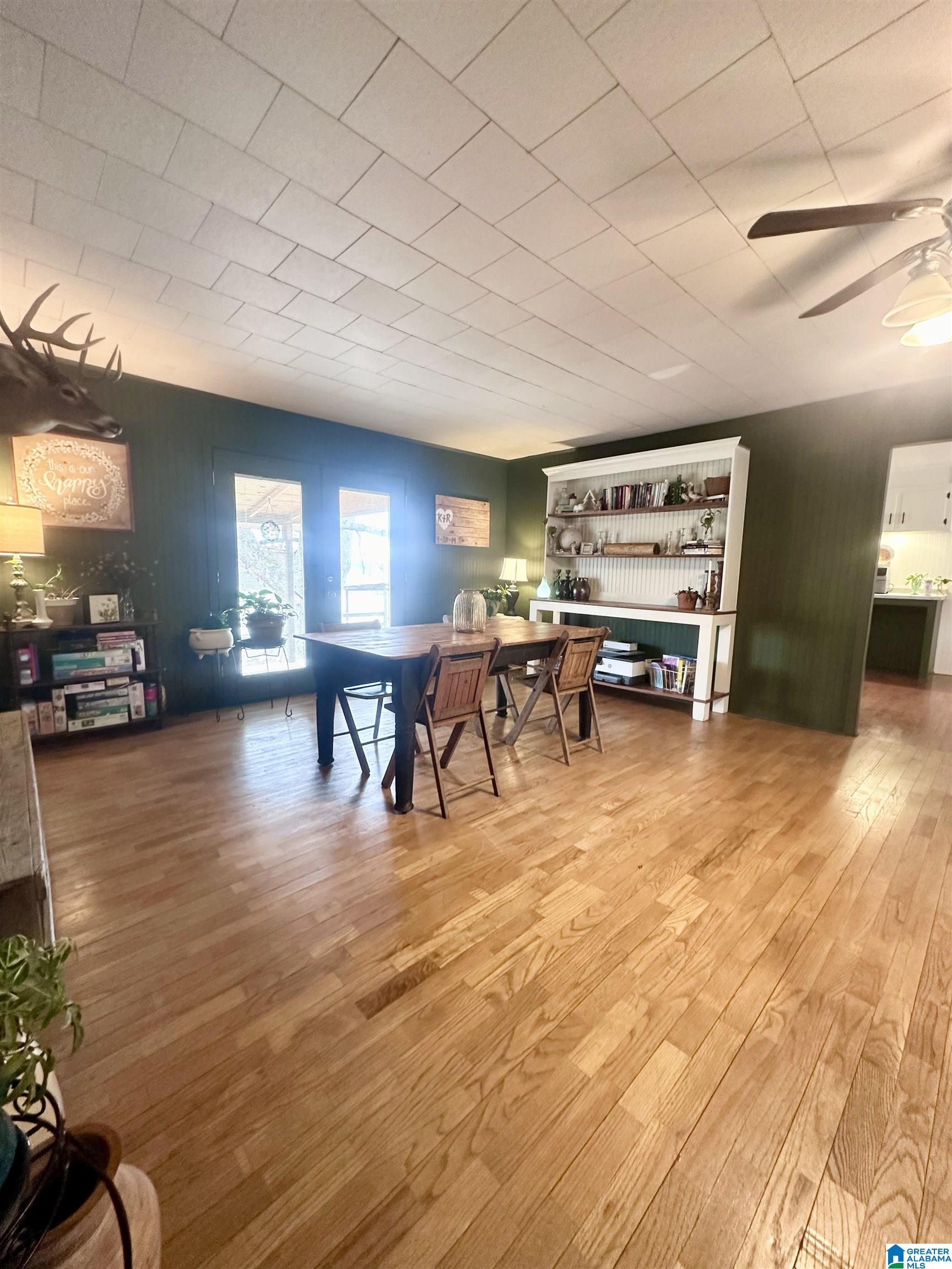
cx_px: 476
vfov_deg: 102.1
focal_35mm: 14
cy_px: 634
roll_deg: -1.8
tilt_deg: -4.7
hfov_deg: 85.7
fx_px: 513
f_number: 2.2
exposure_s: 1/60
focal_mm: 2.22
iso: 250
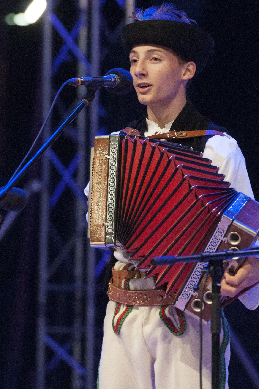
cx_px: 130
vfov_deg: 6.9
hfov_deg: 4.6
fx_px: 3246
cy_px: 194
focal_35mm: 300
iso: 2000
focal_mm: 200
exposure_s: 1/125
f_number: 5
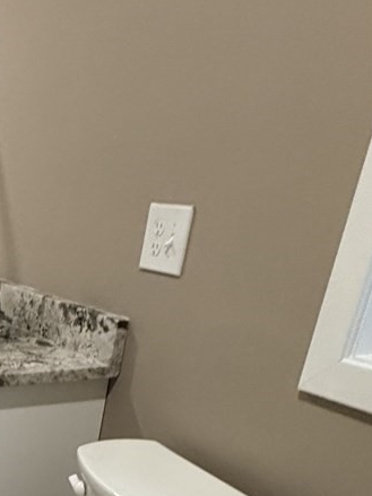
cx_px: -176
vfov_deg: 34.6
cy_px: 519
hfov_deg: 23.9
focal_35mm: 49
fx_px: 702
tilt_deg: -25.4
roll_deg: +2.0
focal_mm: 2.22
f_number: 2.2
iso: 320
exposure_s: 1/60
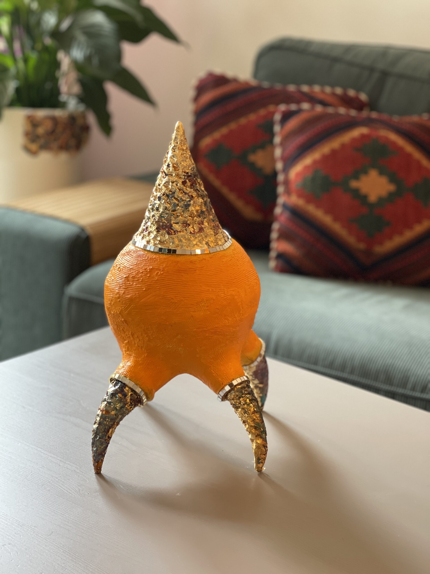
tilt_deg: -17.1
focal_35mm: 64
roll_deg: -3.3
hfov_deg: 22.9
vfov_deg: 30.3
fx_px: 1060
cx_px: 215
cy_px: 287
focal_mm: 7.5
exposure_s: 1/40
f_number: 2.2
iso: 160
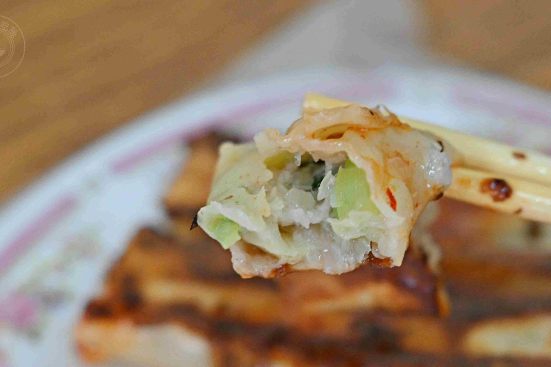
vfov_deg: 12.1
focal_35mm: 113
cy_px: 249
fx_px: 1730
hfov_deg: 18.1
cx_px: 342
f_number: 3.2
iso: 1800
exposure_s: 1/200
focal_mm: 50
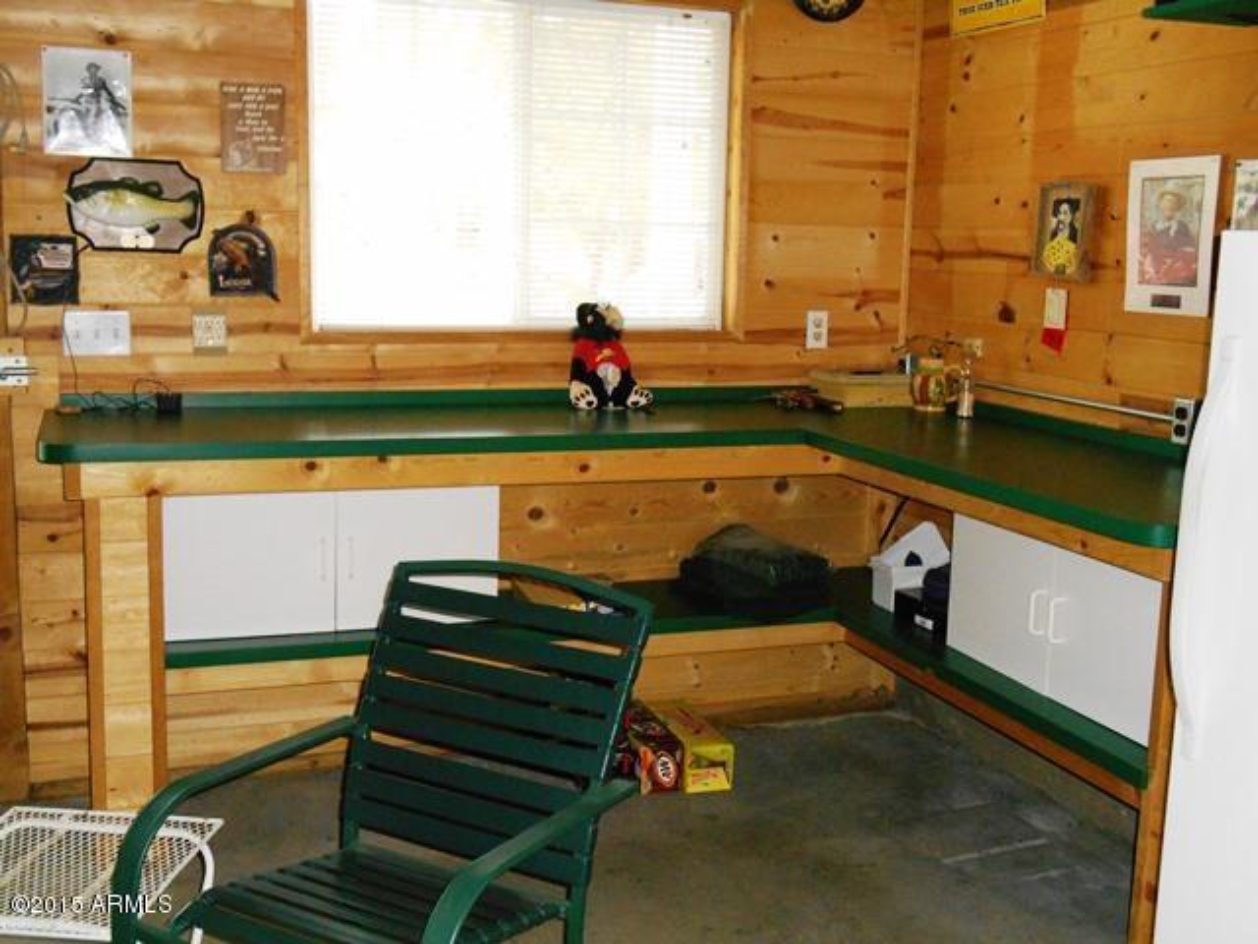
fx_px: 1490
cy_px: 472
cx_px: 629
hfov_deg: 45.8
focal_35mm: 41
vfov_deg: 35.1
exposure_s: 1/30
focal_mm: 7.2
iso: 560
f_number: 3.9
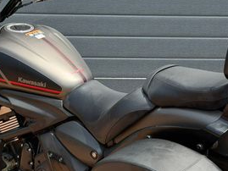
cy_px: 127
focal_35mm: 114
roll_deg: -0.7
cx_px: 97
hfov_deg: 17.3
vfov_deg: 13.0
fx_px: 751
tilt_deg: -5.9
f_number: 1.78
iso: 80
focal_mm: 6.76
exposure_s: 1/1883
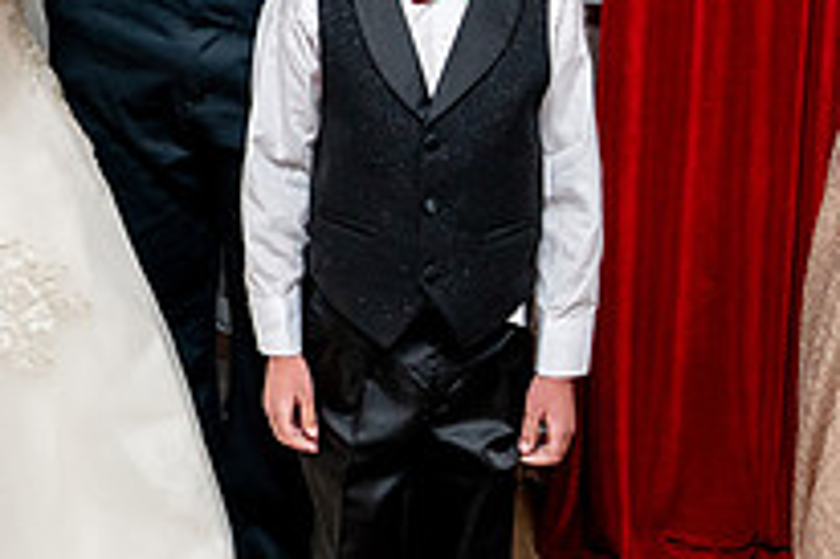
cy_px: -88
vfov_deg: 16.6
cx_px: -57
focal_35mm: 79
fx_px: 1842
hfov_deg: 24.2
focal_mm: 28
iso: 1600
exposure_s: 1/160
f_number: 2.8
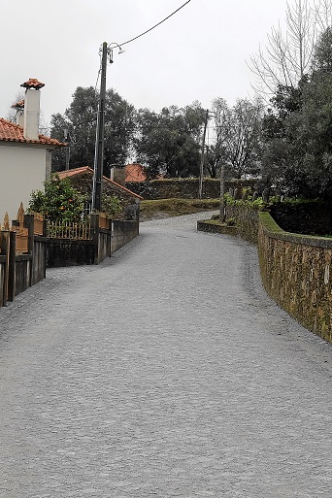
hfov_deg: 18.4
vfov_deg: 27.3
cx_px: 197
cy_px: 283
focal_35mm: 74
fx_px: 1024
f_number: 5
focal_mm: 25.4
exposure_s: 1/500
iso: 400
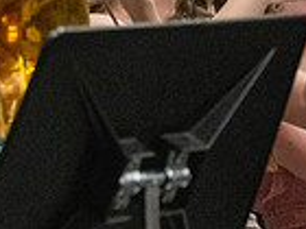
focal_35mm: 279
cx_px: -216
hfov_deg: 6.9
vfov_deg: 5.3
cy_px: -21
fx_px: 2466
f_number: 4
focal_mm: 70
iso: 10000
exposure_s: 1/500
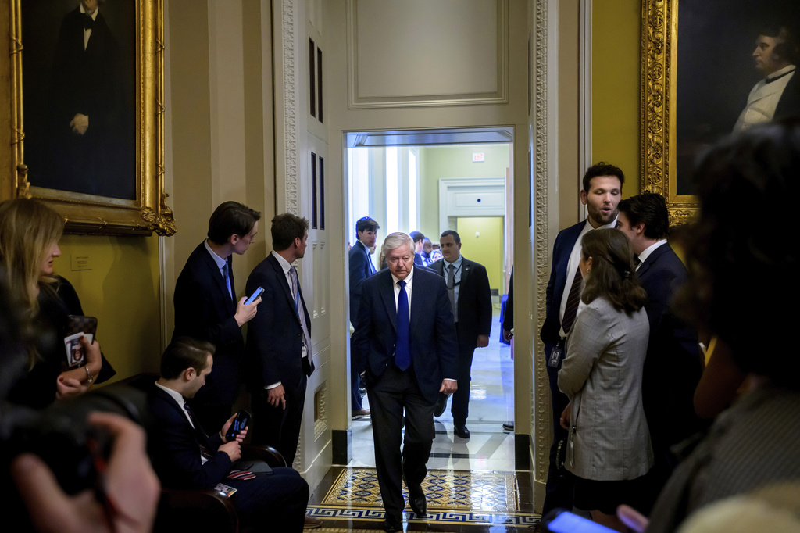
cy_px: 266
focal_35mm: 35
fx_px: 777
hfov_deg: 54.4
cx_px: 400
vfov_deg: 37.8
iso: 4000
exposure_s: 1/200
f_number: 2.8
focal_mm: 35
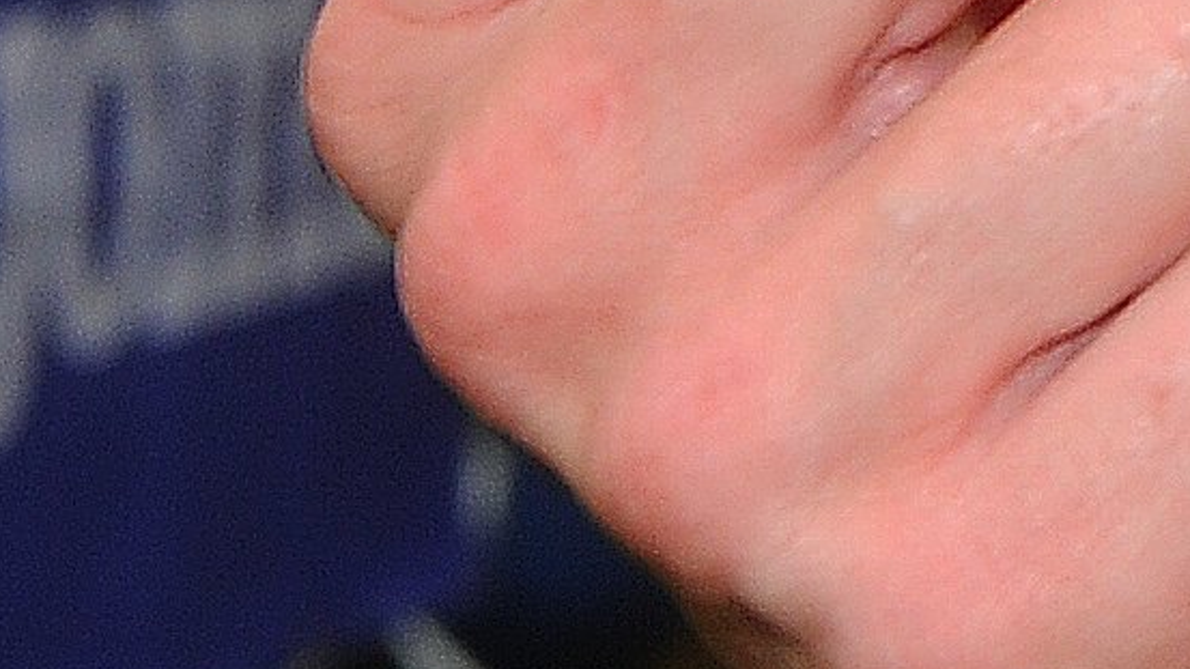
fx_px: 12211
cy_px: -1628
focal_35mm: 387
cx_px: 3402
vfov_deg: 3.1
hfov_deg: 5.3
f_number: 8
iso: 500
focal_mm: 48
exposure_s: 1/250
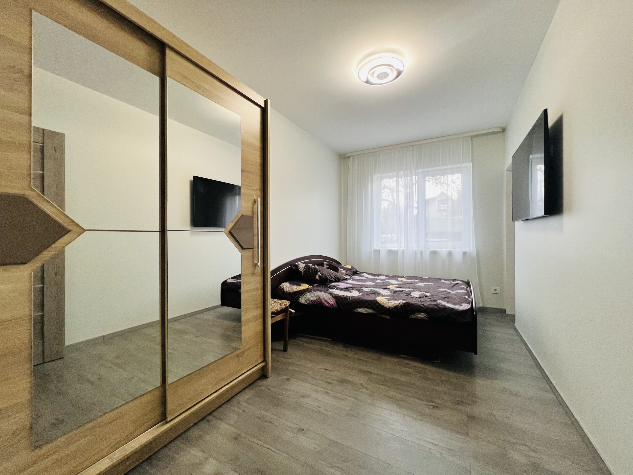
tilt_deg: +0.4
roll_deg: -0.3
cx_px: 316
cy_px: 238
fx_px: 238
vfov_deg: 89.9
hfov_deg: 106.2
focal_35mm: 13
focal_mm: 1.57
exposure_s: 1/100
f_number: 1.8
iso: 125
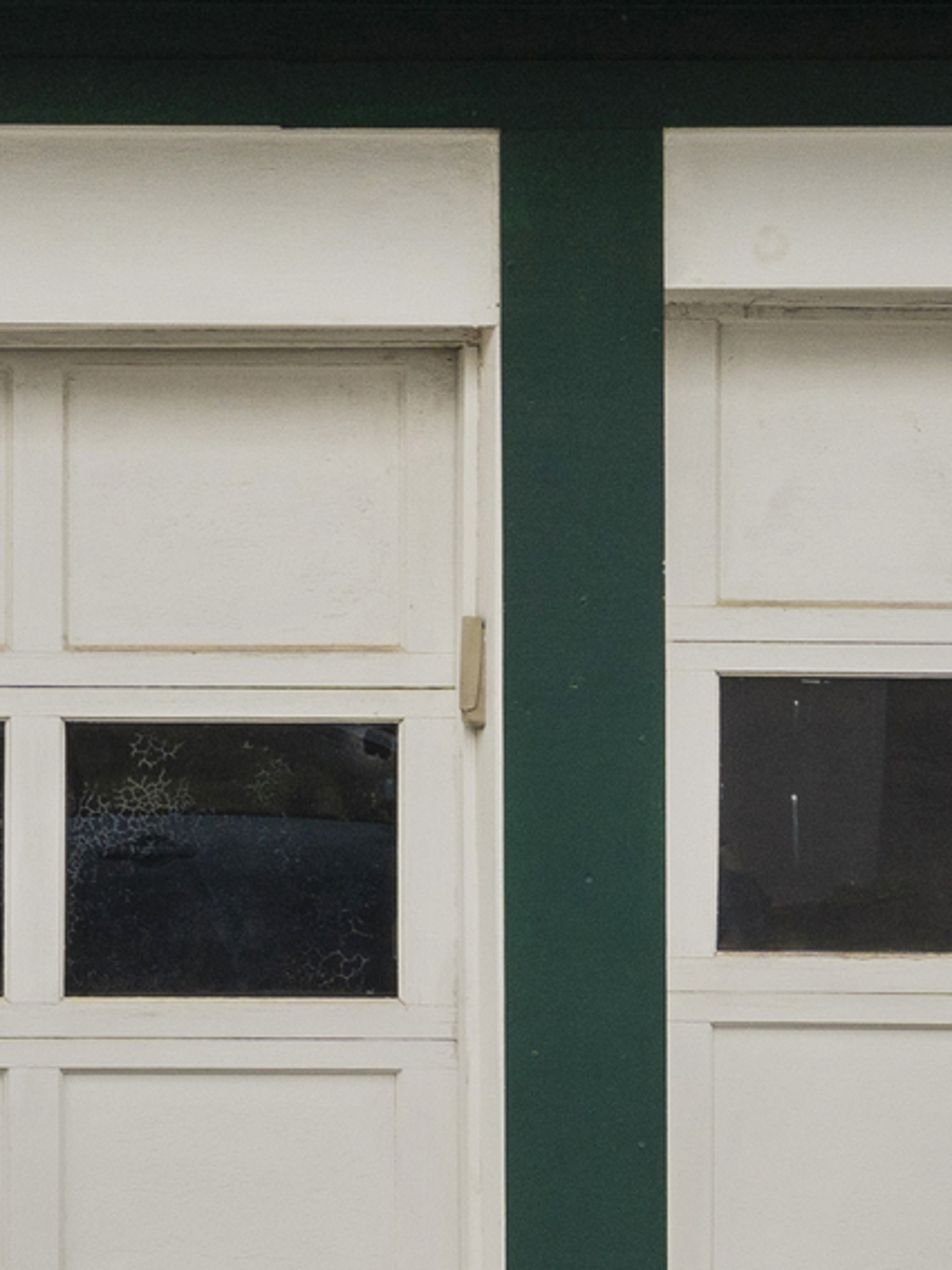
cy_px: 562
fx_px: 5539
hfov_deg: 9.5
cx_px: -508
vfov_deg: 13.1
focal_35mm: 151
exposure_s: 1/30
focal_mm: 29
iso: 250
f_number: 9
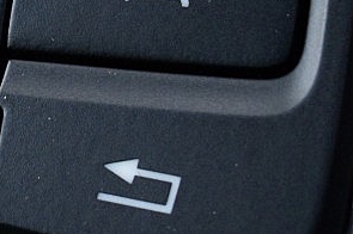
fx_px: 4454
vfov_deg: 3.0
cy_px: -32
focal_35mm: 455
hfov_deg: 4.5
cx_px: -26
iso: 560
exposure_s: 1/60
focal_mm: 55
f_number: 8
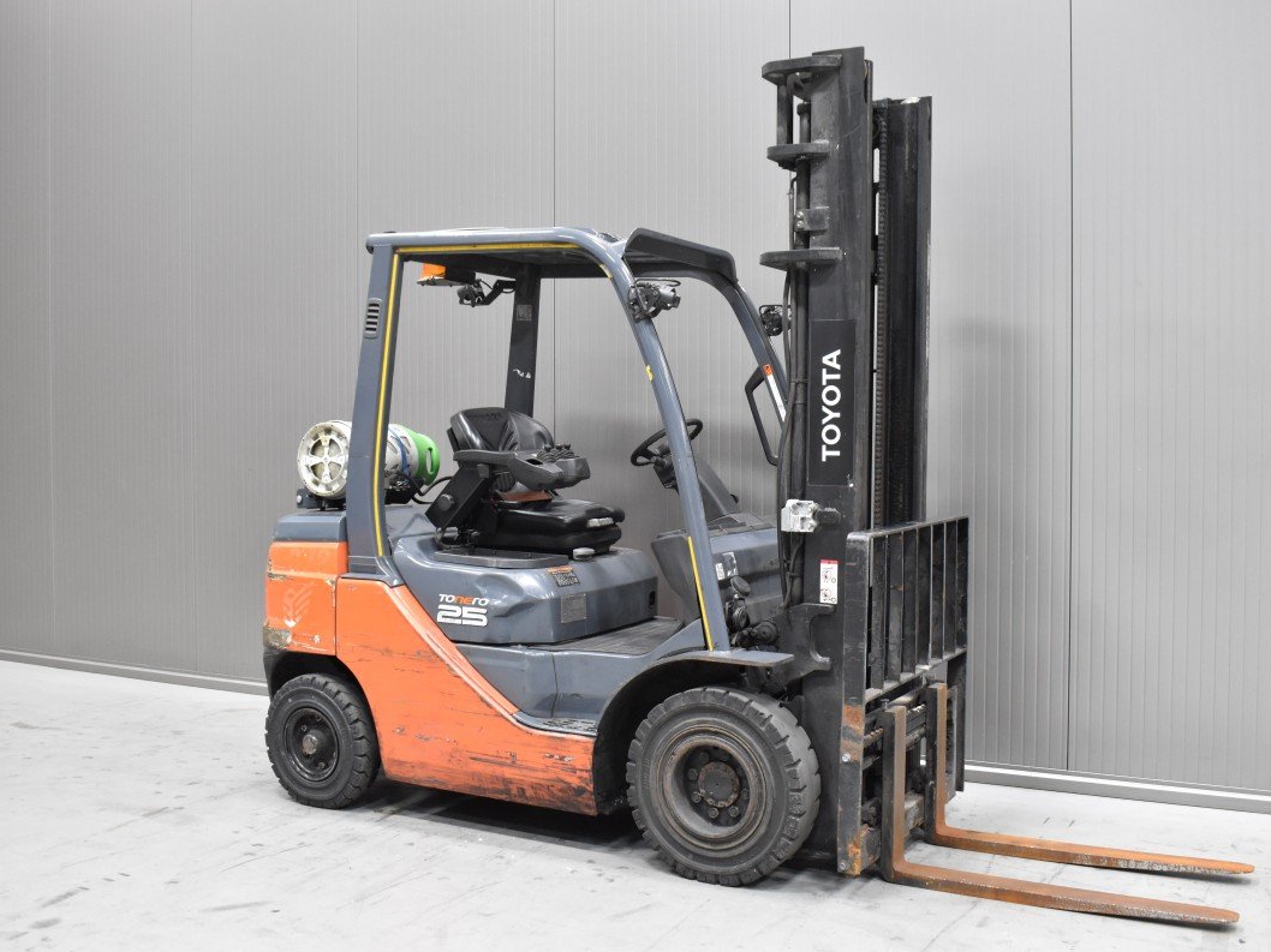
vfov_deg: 39.6
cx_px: 670
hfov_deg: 51.3
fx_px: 1322
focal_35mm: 36
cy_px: 479
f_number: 5
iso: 1600
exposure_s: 1/20
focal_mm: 22
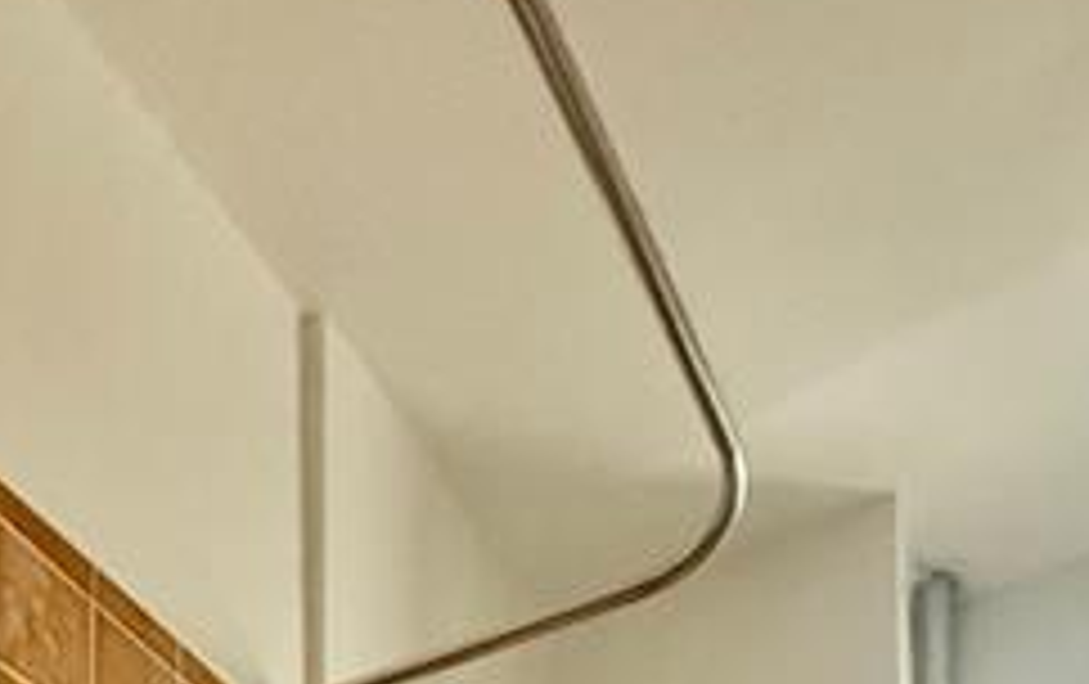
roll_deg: +0.0
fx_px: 1397
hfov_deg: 41.7
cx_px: 320
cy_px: 1588
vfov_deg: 15.7
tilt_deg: +1.7
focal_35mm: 47
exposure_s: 1/60
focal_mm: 2.22
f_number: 2.2
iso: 800
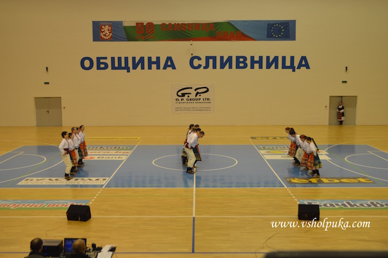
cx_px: 194
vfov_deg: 31.8
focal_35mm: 42
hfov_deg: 46.4
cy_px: 129
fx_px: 452
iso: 400
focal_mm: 28
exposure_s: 1/100
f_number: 5
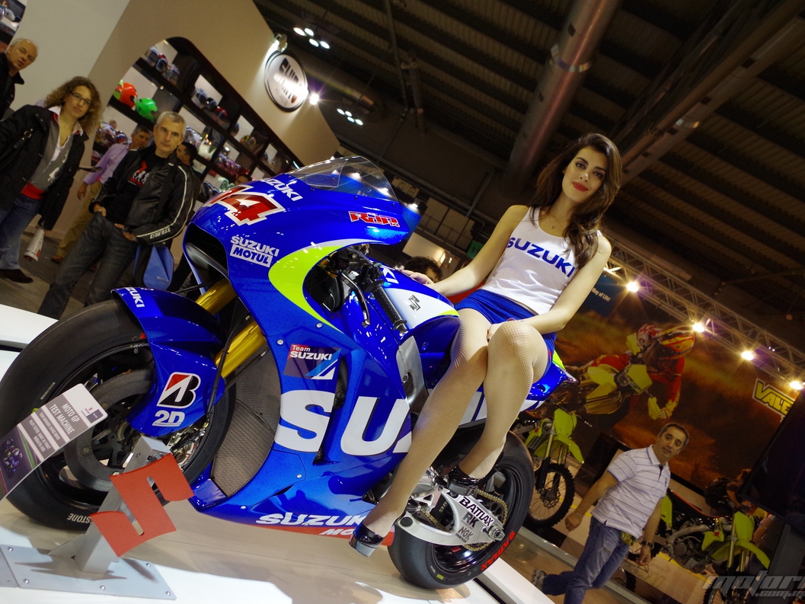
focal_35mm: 34
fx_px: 791
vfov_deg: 41.8
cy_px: 300
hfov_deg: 53.8
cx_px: 359
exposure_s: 1/160
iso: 800
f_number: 5
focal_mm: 21.25
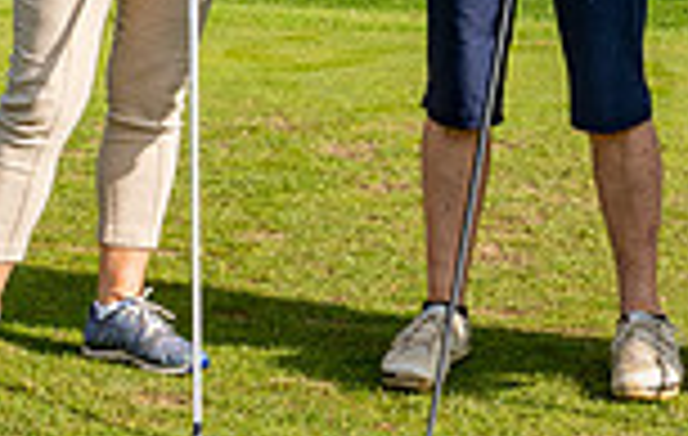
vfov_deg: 7.8
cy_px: -151
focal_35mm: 167
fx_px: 3144
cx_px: 591
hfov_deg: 12.4
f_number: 8
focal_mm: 24
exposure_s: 1/100
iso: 140
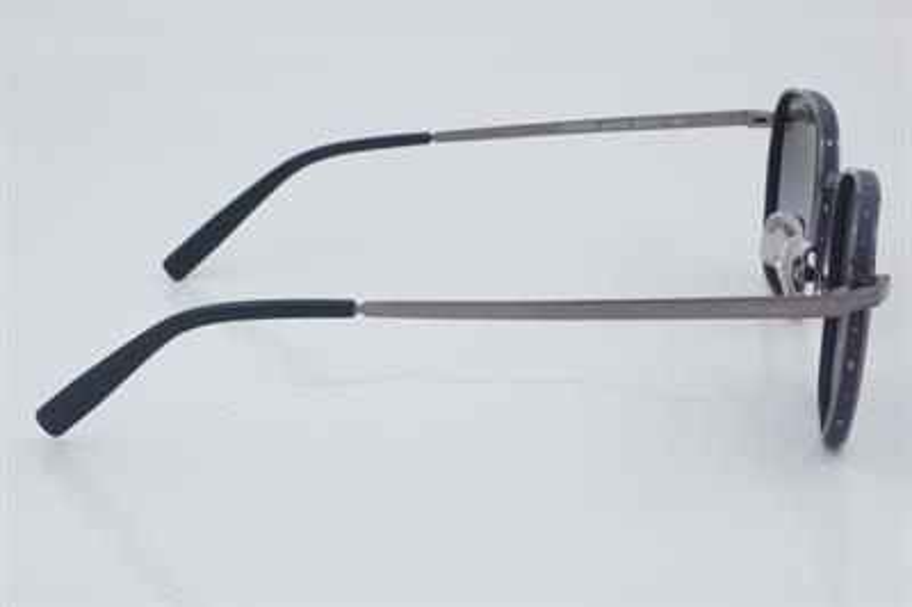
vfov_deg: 18.2
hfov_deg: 27.0
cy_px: 304
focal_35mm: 75
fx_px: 1898
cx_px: 456
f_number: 32
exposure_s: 1/4
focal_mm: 50
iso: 100
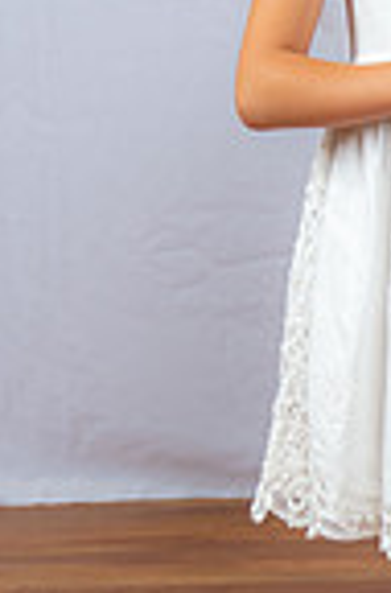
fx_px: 2675
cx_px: 512
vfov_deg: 12.6
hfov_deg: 8.2
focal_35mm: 163
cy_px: 218
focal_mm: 52
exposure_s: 1/200
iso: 250
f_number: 5.6
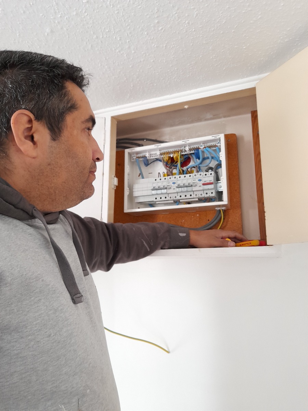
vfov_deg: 69.4
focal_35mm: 25
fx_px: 297
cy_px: 206
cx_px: 154
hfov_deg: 54.9
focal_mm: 4.6
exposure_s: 1/25
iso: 400
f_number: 2
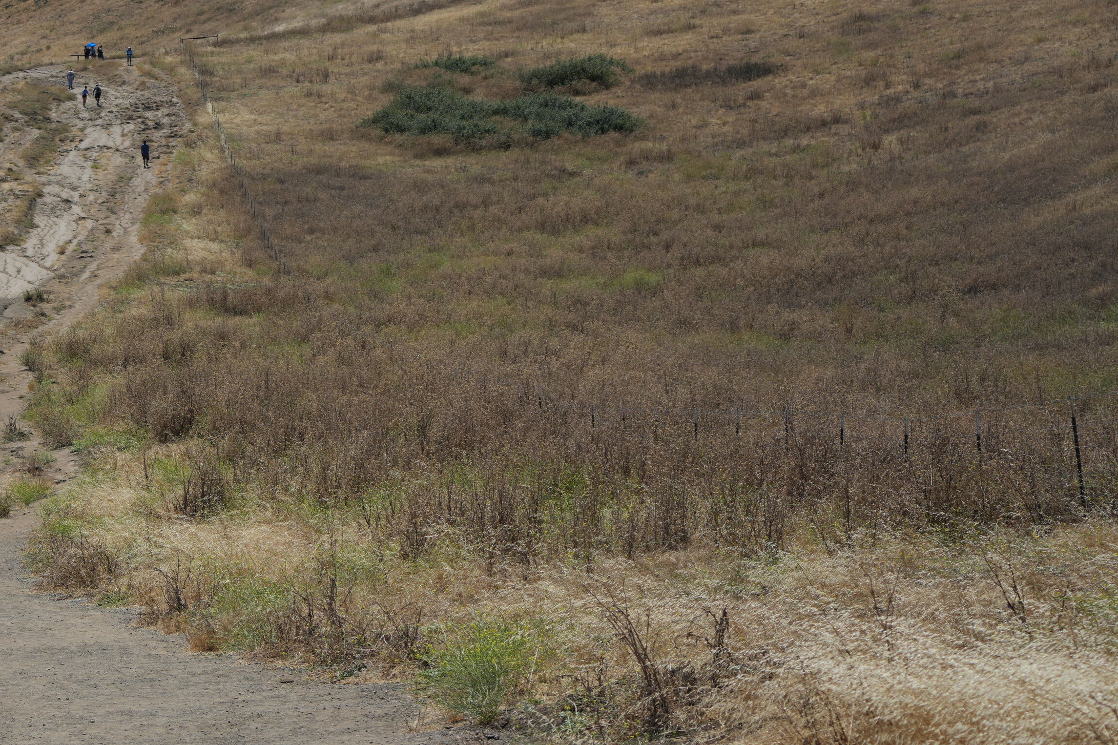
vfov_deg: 13.7
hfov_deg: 20.0
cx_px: 77
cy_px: 272
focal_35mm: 100
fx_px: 3105
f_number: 4.5
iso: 200
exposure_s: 1/2000
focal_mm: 53
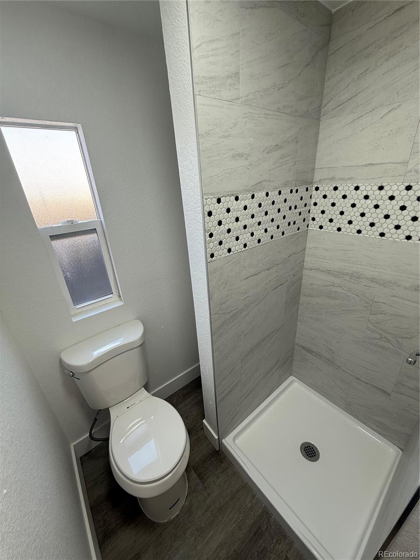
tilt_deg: -23.9
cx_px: 210
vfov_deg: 102.1
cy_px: 280
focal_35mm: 14
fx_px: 226
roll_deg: +3.9
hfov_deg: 85.7
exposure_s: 1/120
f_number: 2.2
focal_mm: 2.22
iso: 100
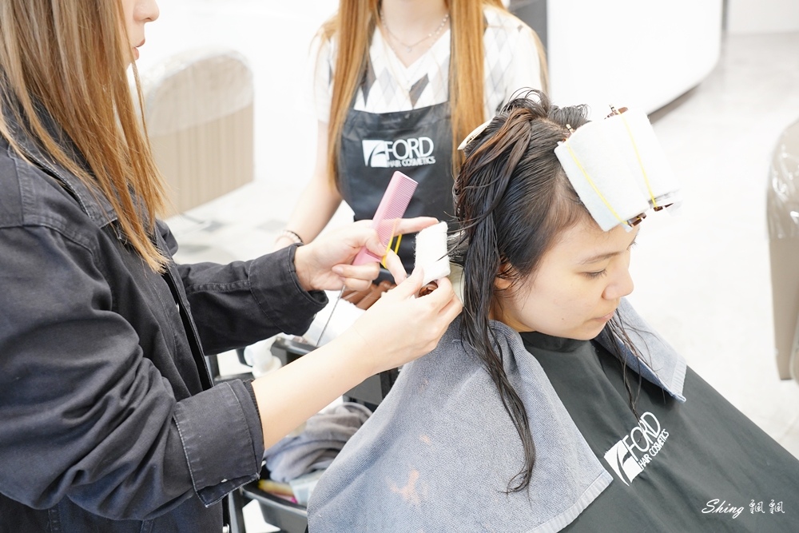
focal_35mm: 48
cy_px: 266
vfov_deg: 28.1
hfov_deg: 41.1
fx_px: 1065
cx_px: 400
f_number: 5.6
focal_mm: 48
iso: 1000
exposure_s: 1/50
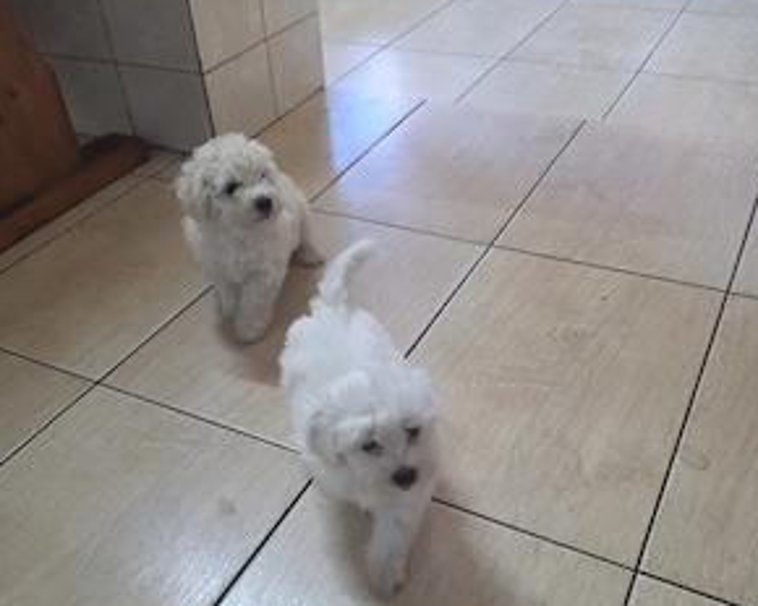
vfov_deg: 45.6
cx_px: 384
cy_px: 449
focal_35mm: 31
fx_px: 695
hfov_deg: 57.2
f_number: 1.4
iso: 250
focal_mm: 6.5
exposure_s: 1/100
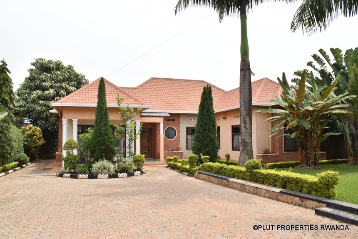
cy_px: 120
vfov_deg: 48.0
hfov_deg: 67.4
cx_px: 179
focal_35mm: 27
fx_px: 269
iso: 100
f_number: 9
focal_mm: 18
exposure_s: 1/160
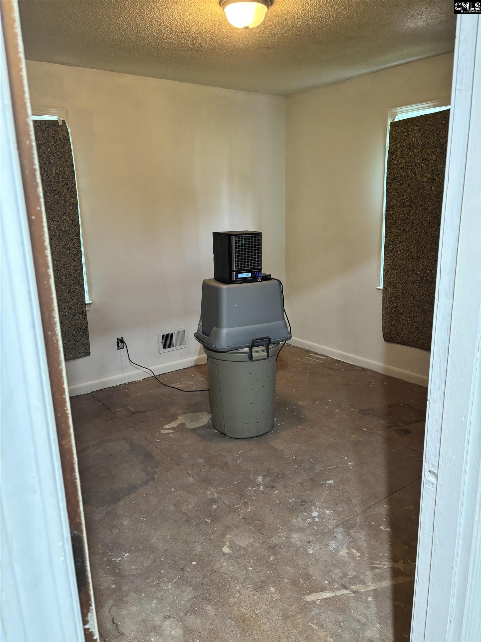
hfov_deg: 53.1
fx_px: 482
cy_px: 321
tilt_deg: -14.6
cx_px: 240
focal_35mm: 26
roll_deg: +0.9
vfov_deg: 67.3
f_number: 1.6
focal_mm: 5.96
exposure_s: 1/60
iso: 200
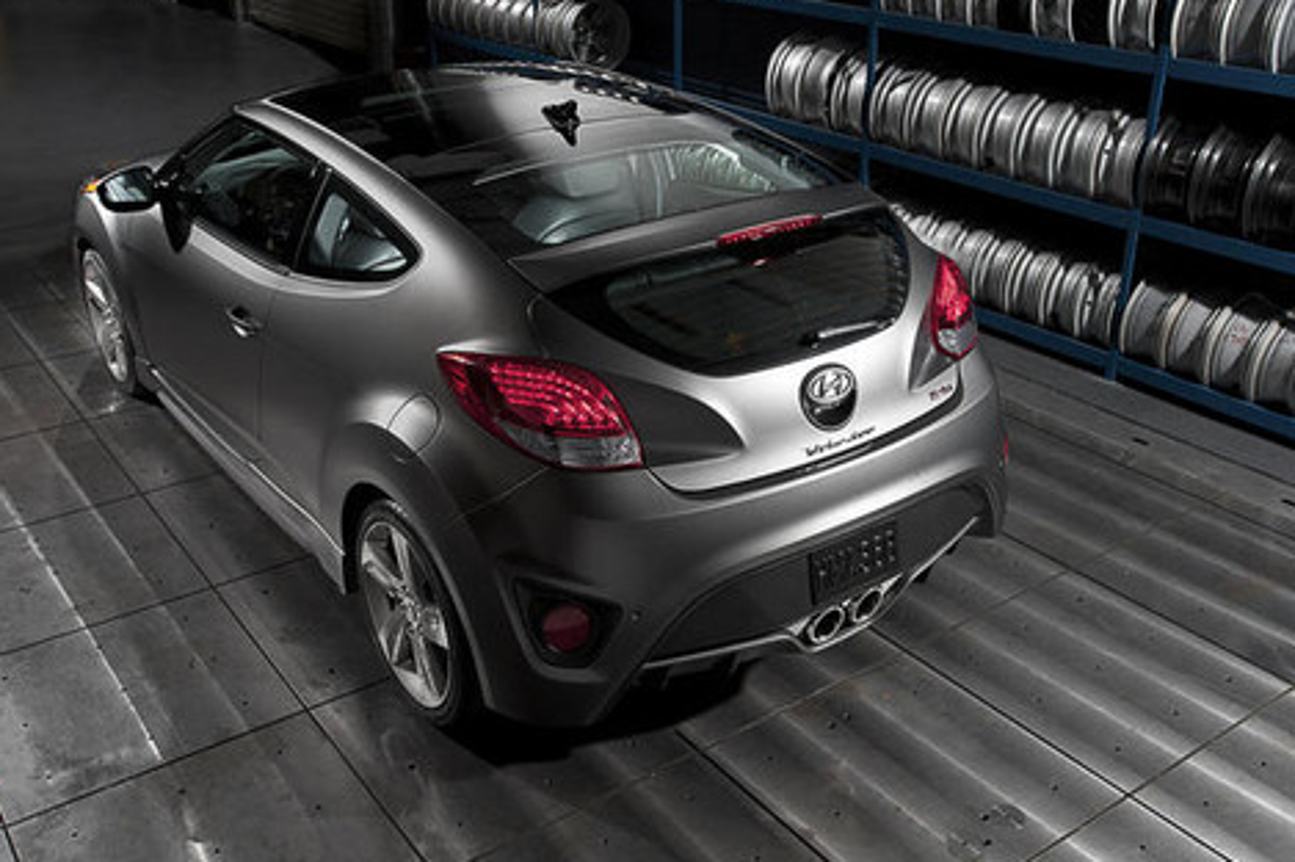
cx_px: 652
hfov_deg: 51.9
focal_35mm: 37
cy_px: 439
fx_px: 1330
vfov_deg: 35.9
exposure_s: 1/40
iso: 200
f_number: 10
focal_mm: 35
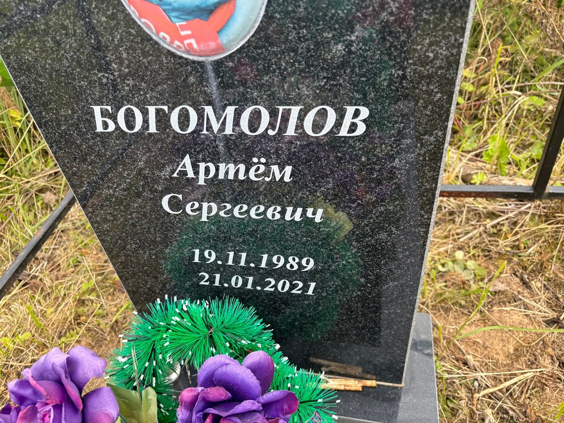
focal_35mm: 26
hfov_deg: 67.3
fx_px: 424
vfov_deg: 53.1
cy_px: 212
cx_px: 282
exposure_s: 1/216
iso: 40
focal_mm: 5.96
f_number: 1.6
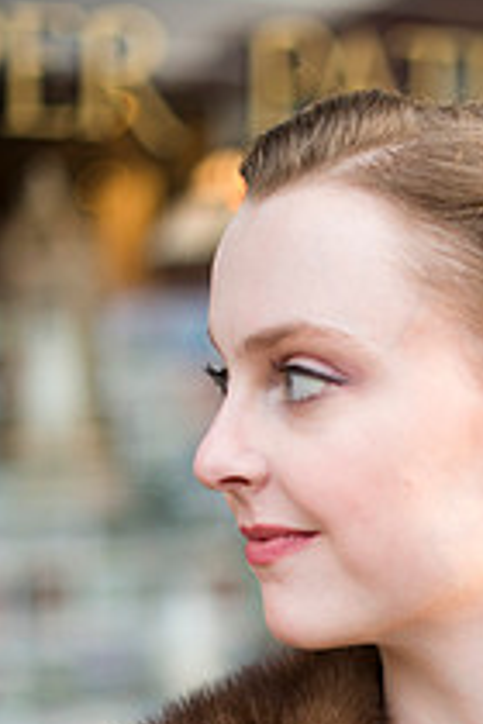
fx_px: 2153
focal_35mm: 107
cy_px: 724
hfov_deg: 12.6
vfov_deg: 18.6
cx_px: 507
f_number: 1.8
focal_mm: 50
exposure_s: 1/400
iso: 200
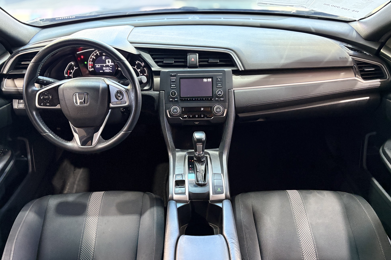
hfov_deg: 65.5
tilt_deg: -35.5
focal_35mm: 28
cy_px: 134
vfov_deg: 46.4
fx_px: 304
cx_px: 190
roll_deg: +1.4
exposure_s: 1/58
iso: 500
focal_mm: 5.96
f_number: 1.6
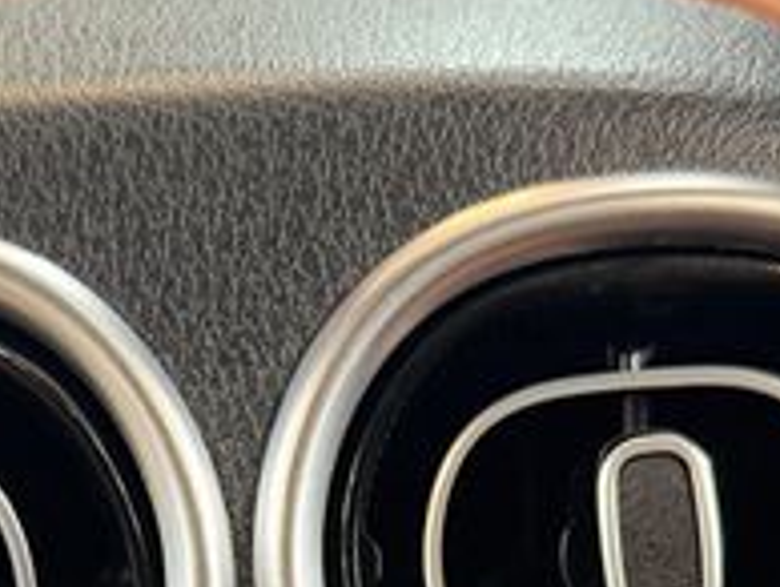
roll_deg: +2.1
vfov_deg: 17.6
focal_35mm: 79
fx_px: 1782
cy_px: 760
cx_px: 189
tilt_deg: -33.5
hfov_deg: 24.4
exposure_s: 1/40
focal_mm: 6.76
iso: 1000
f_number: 1.78
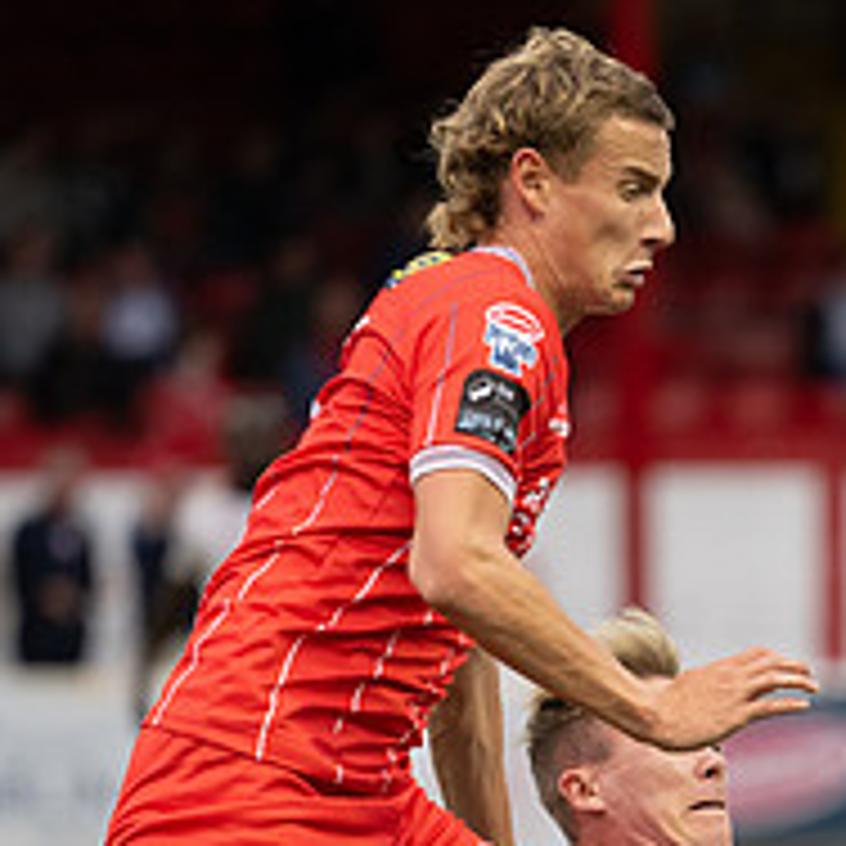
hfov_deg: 2.9
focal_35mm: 601
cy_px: 851
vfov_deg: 2.9
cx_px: 794
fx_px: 16618
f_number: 3.2
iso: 1600
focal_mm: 200
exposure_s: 1/1250
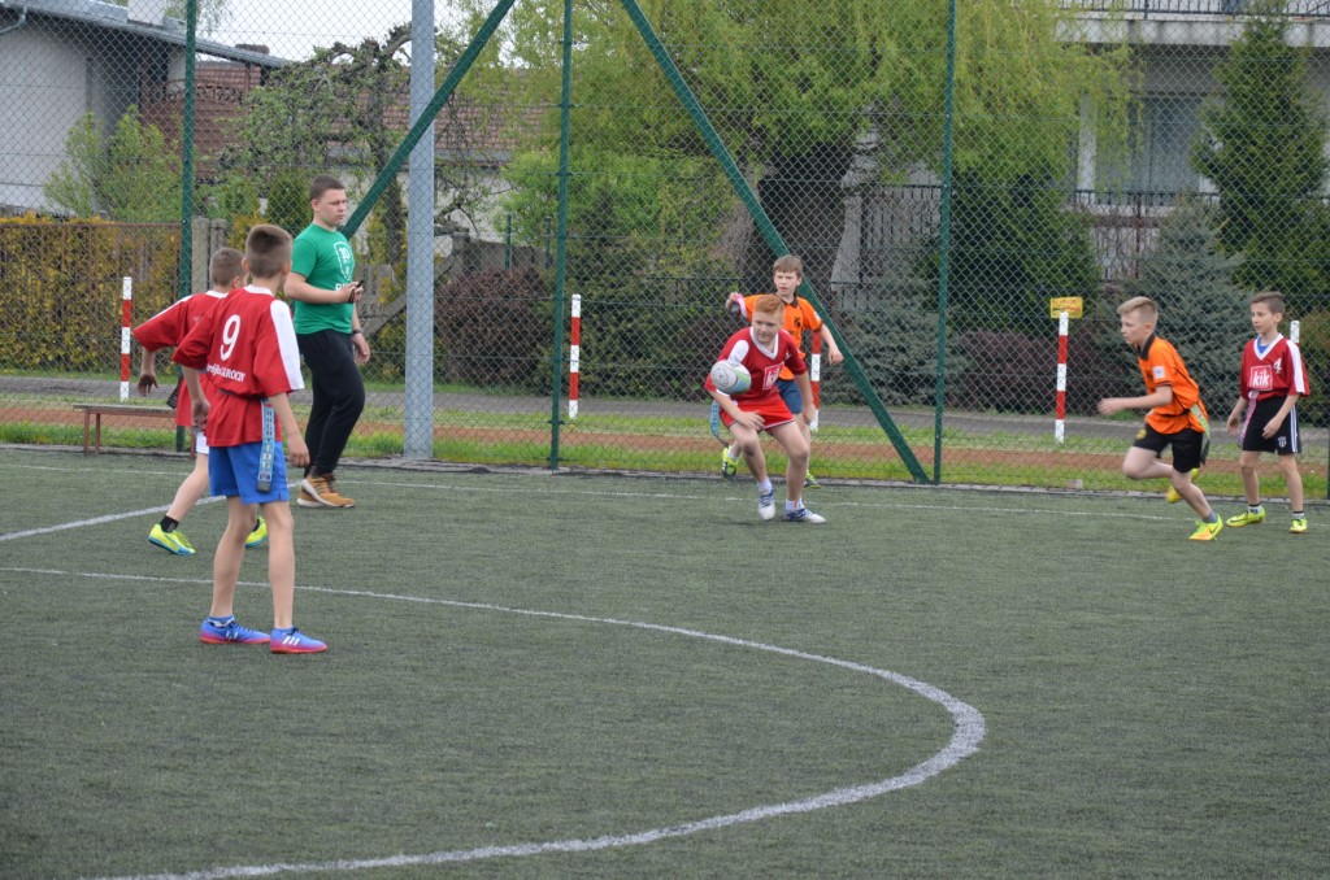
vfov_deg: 11.4
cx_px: 665
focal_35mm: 120
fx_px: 4424
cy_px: 440
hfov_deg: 17.1
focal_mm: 80
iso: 200
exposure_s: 1/160
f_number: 6.3
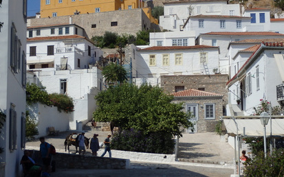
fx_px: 457
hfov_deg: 34.6
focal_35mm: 59
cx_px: 144
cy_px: 92
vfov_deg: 22.0
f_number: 14
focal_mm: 8.3
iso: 125
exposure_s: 1/160
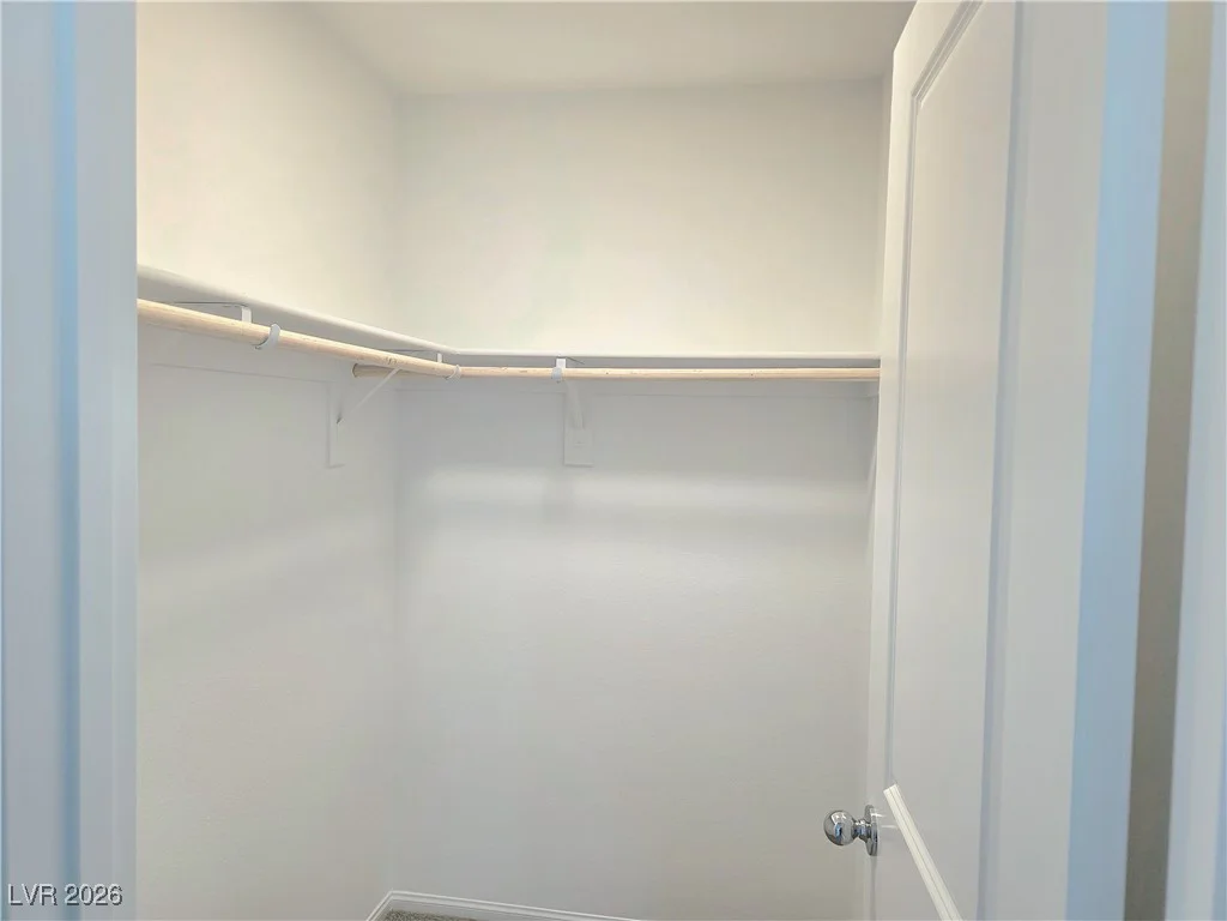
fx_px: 815
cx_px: 614
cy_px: 460
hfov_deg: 73.9
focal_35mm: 23
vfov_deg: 58.9
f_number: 1.7
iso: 100
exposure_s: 1/120
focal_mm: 6.3
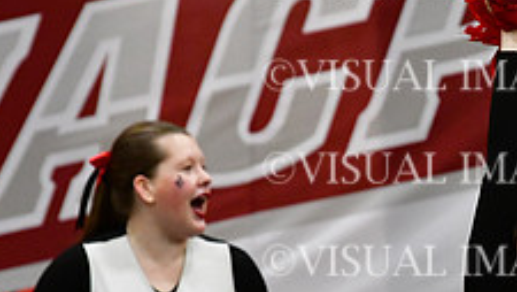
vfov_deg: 1.6
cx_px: 595
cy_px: 307
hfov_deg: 2.8
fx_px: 10551
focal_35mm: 769
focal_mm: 190
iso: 4000
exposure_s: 1/500
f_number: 4
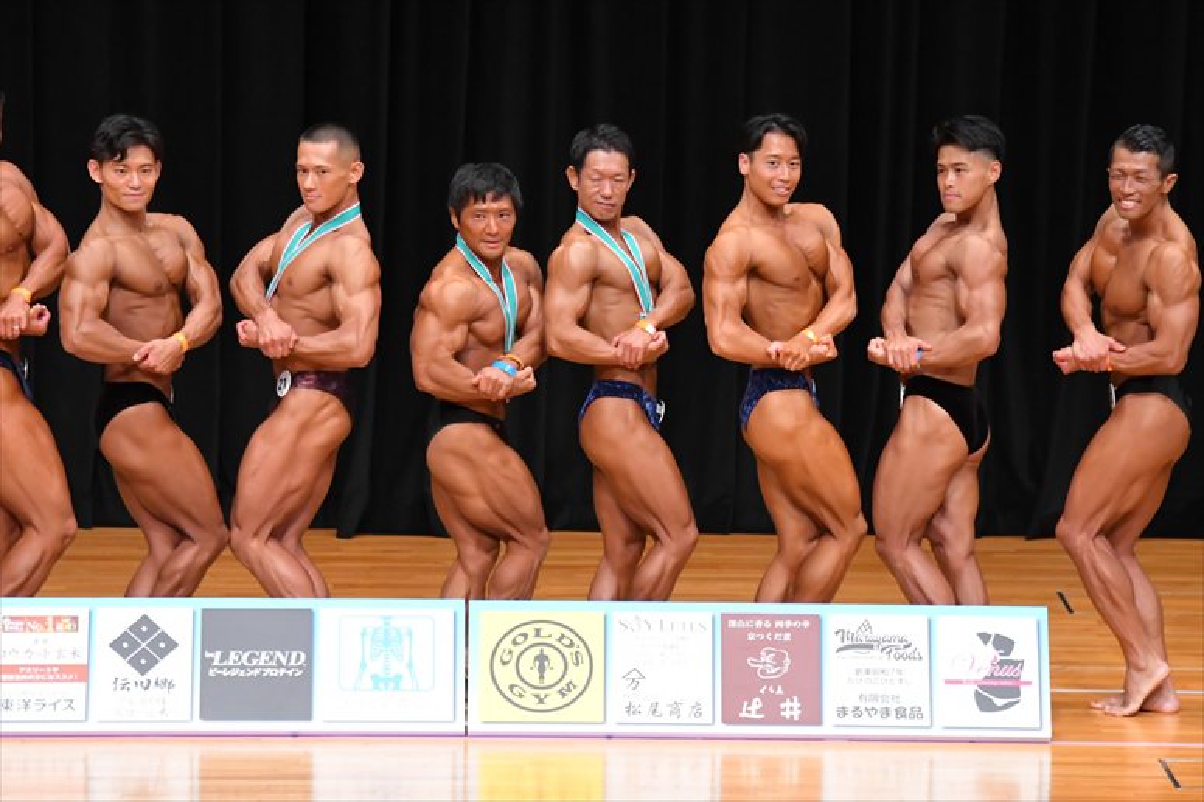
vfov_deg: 5.7
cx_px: 602
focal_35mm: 240
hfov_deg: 8.6
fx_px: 8023
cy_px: 401
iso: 4000
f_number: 5.6
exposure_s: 1/400
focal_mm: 160
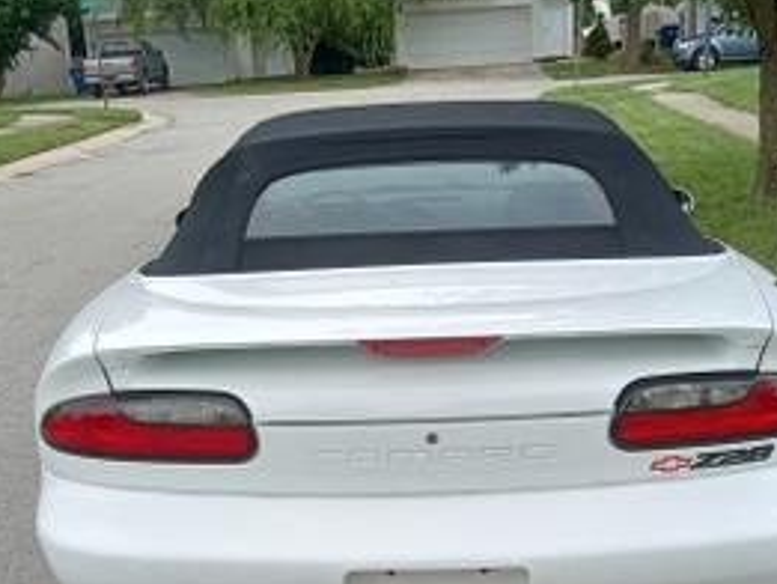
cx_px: 402
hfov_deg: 35.5
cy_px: 542
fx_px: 1213
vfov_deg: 26.0
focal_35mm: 54
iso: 107
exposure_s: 1/577
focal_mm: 3.71
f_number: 2.2
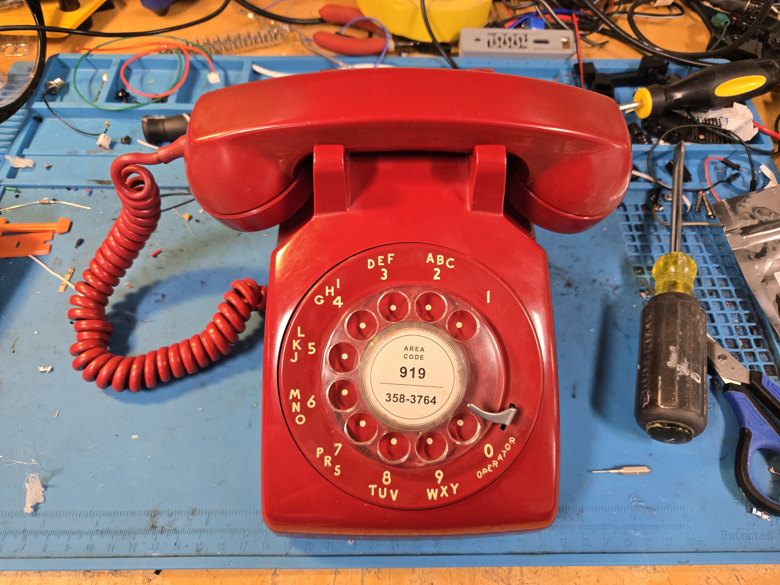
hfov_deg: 73.9
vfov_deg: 58.9
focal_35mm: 23
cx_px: 390
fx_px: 518
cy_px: 292
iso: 320
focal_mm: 5.4
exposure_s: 1/120
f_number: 1.8
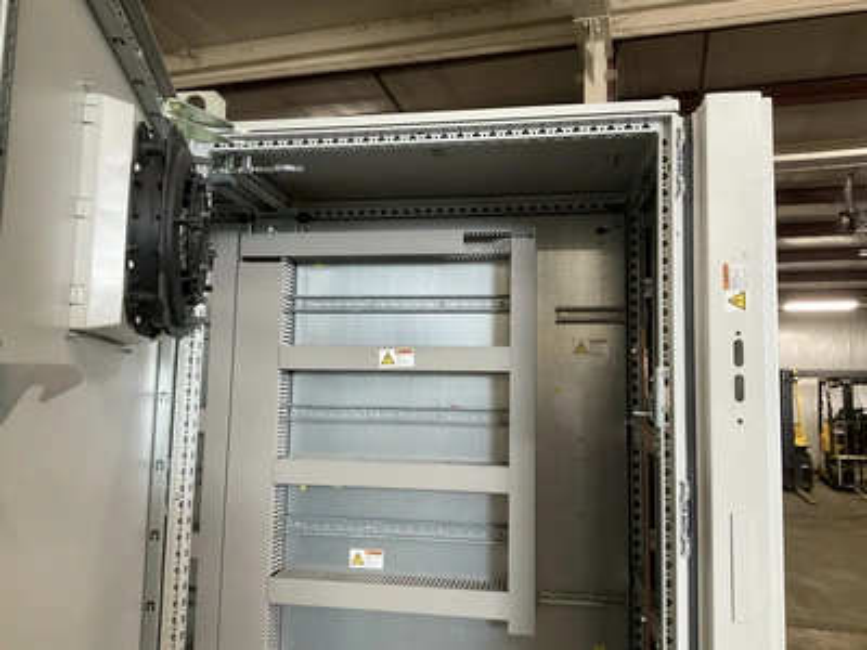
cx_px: 434
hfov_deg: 61.7
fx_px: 726
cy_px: 325
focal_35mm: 29
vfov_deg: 48.2
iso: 125
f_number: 1.8
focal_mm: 3
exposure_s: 1/60
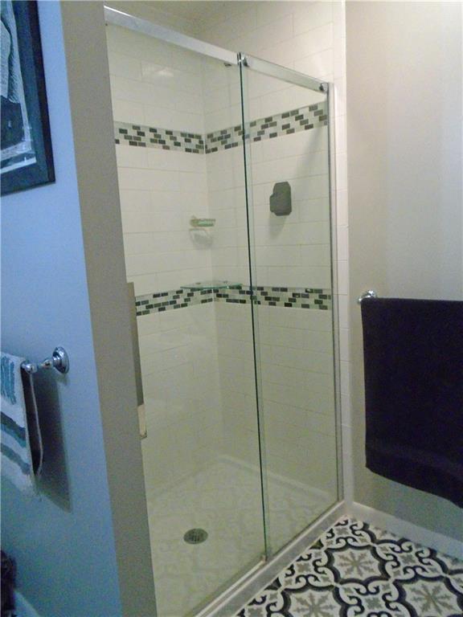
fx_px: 464
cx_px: 232
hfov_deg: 53.1
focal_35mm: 26
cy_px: 308
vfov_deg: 67.3
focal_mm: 4.6
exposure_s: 1/80
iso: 800
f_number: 3.2
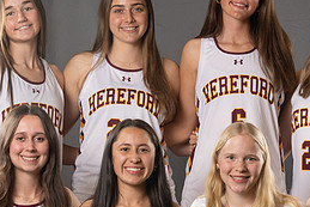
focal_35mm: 235
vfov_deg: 5.8
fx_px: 2025
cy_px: 198
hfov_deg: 8.7
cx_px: 258
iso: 125
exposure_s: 1/160
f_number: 5.6
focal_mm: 82
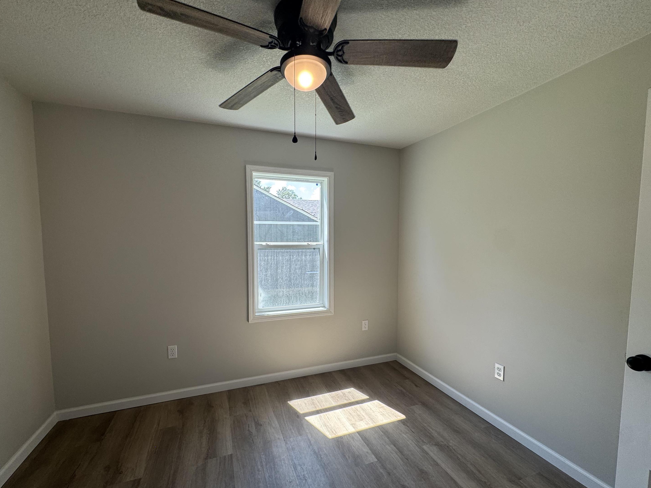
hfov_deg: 98.1
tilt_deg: -3.6
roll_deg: +1.0
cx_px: 314
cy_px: 260
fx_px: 282
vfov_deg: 81.6
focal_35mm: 15
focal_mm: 2.22
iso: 64
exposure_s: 1/120
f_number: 2.2
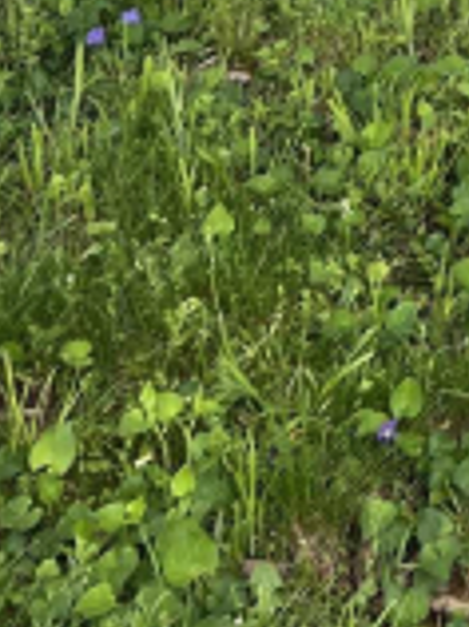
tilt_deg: +6.0
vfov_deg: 15.5
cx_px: 878
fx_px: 1993
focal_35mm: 110
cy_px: -478
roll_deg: +0.0
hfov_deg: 12.2
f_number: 1.5
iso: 50
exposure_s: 1/558
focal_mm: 5.7
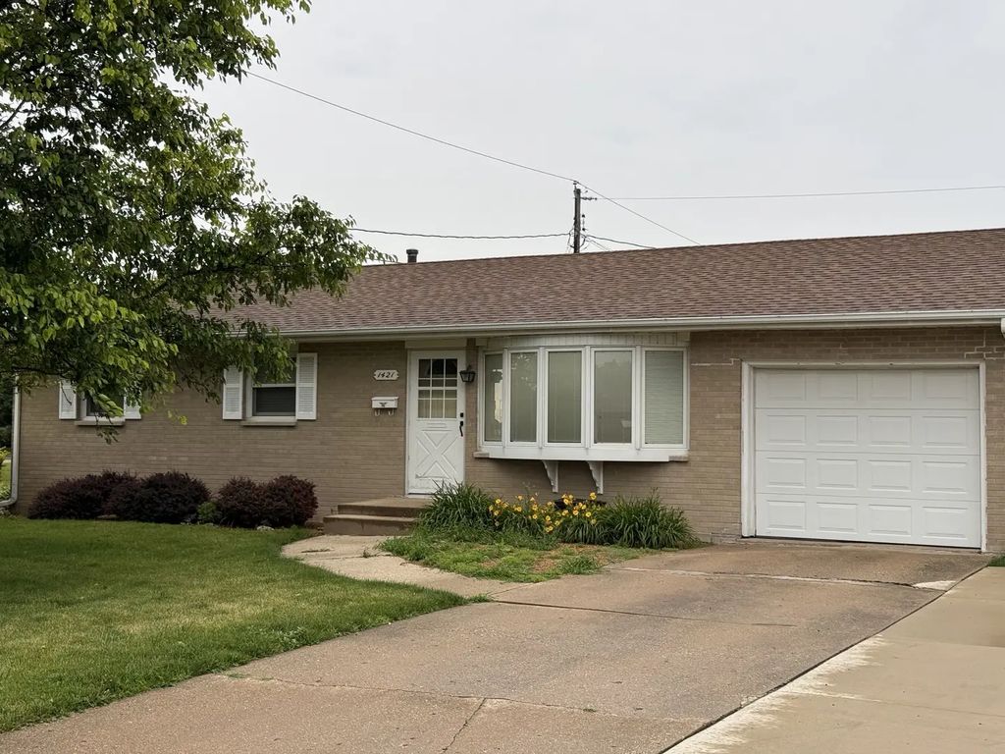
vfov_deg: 30.3
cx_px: 502
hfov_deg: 39.7
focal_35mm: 48
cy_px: 377
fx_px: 1394
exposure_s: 1/466
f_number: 1.78
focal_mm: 6.76
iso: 64
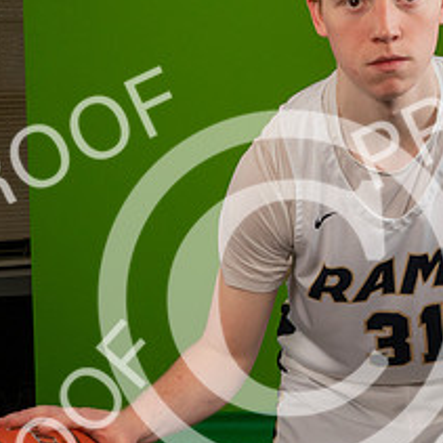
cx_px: 266
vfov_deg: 20.6
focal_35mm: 84
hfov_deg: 20.6
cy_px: 204
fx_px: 1216
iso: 800
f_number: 20
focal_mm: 24
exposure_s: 1/60
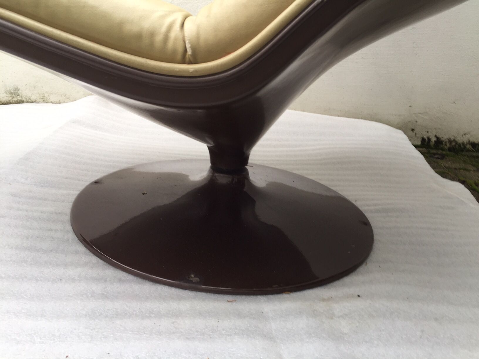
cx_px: 240
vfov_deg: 48.2
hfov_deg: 61.7
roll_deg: +1.7
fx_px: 401
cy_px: 180
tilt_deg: -19.3
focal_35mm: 29
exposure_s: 1/50
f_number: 2.2
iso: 32
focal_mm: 4.15
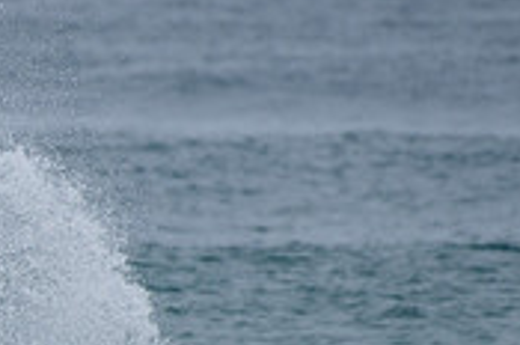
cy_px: 468
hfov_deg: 1.2
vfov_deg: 0.8
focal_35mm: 1661
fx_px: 23948
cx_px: -226
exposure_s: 1/2000
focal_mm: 500
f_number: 5.6
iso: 250
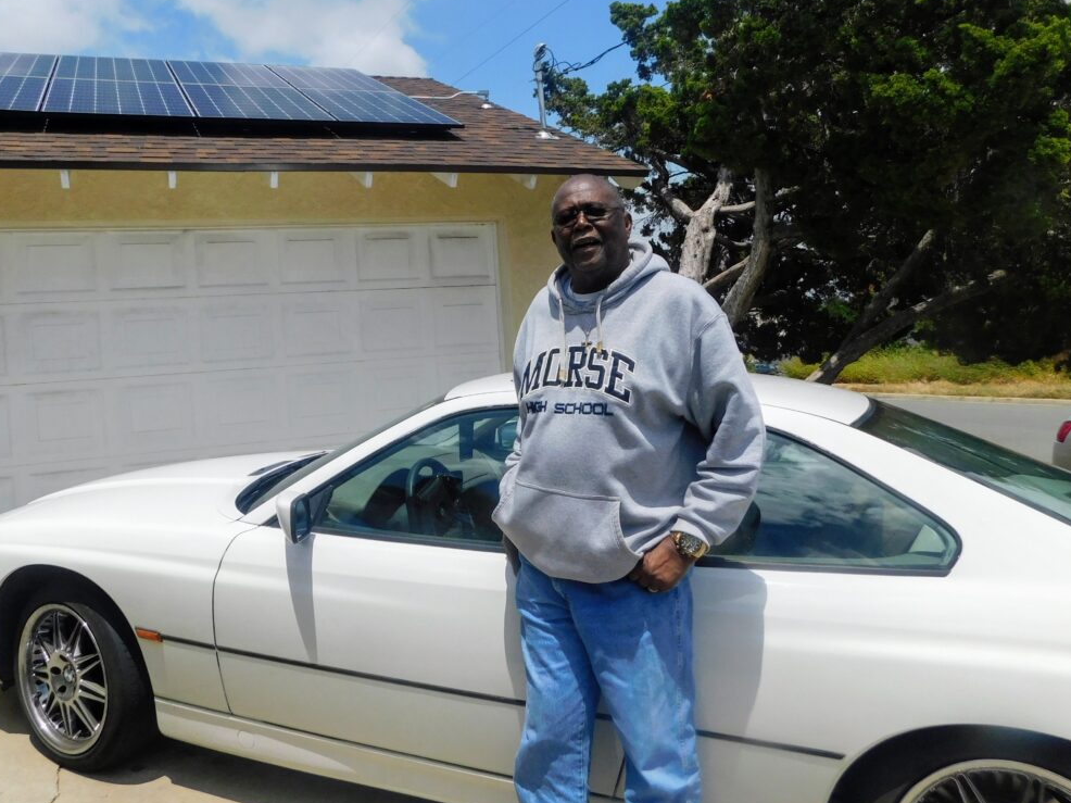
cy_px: 342
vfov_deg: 49.6
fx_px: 866
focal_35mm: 28
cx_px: 452
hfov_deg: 63.1
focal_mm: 4
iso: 125
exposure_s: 1/800
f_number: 6
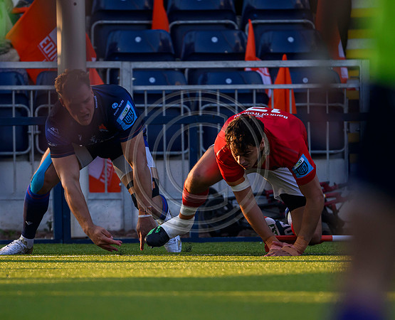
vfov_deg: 1.5
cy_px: 258
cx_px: 174
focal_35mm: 1025
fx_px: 12048
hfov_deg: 1.9
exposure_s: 1/1600
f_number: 4
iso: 800
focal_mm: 560
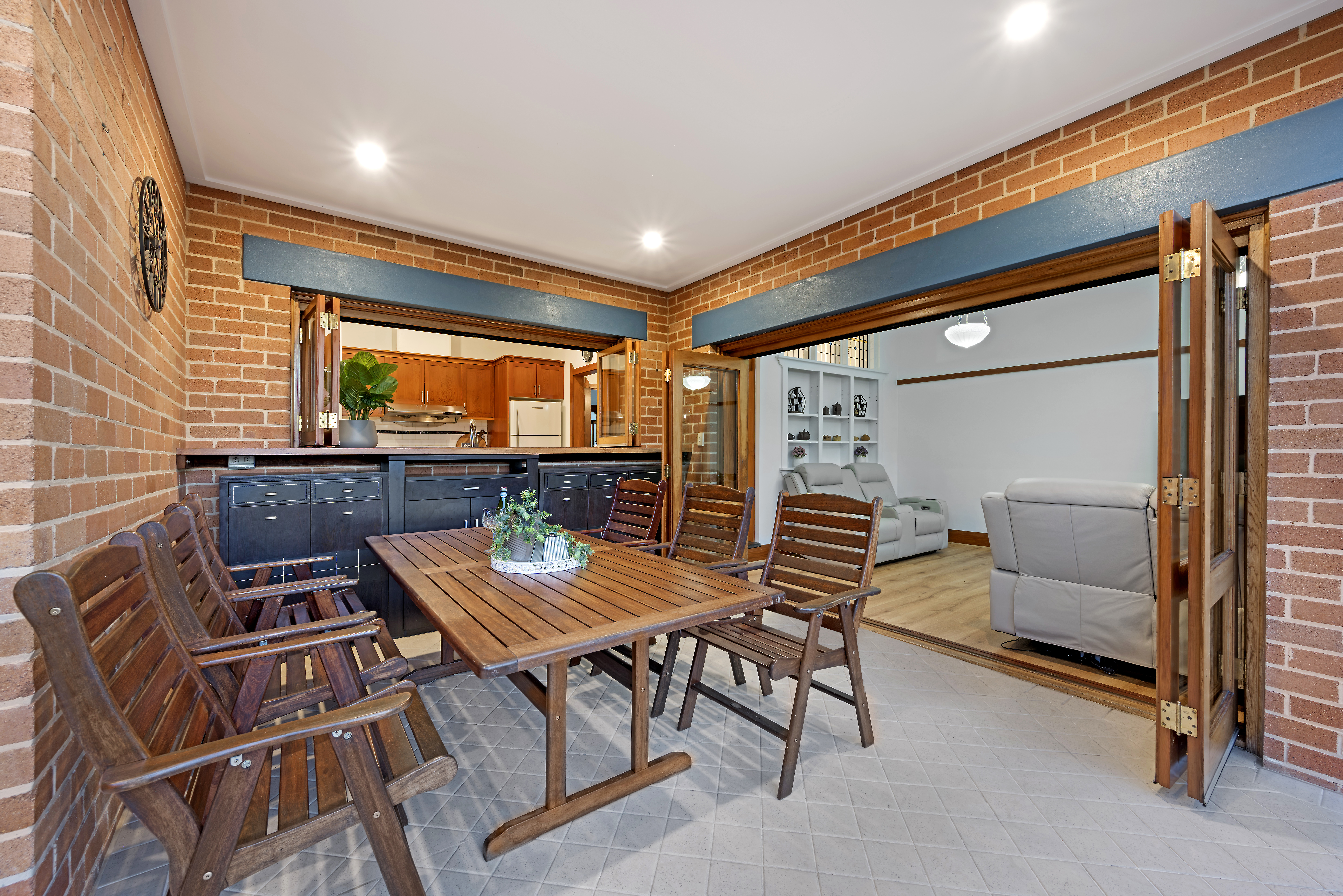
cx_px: 672
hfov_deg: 104.3
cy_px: 448
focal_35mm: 14
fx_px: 522
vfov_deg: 81.2
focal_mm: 14
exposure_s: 30
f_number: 9
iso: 64
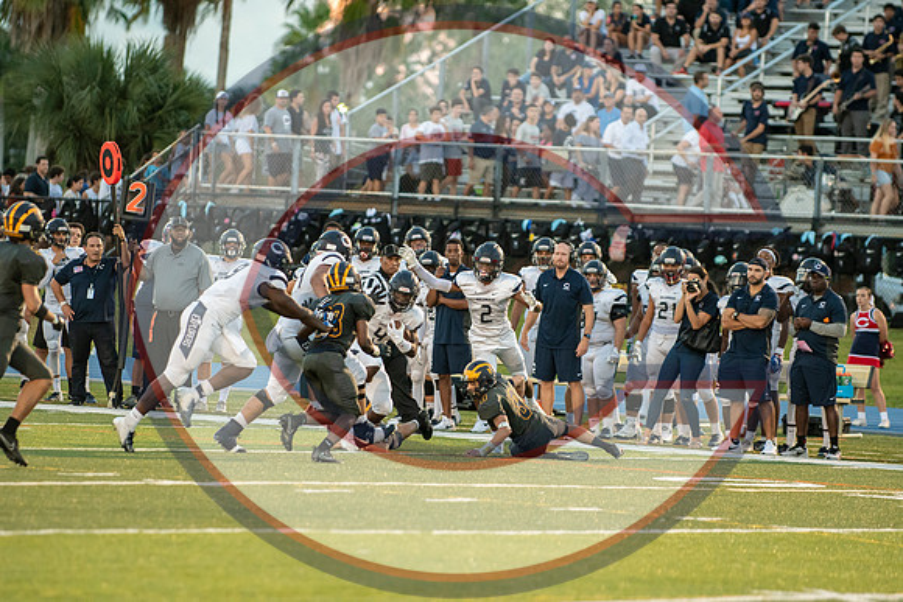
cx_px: 452
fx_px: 6774
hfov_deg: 7.6
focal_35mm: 270
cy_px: 301
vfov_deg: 5.1
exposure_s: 1/1600
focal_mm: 180
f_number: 2.8
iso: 3600
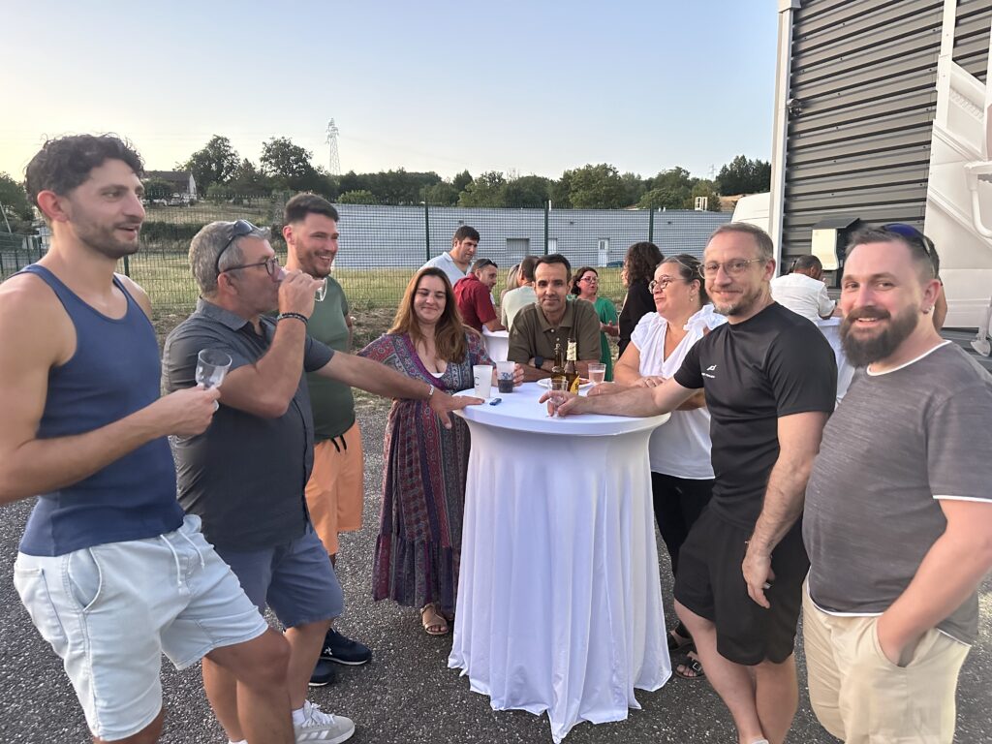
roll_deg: +1.0
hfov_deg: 71.6
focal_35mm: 24
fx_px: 688
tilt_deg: -9.9
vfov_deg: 56.8
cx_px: 496
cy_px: 372
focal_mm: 6.86
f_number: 1.78
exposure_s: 1/39
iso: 1000
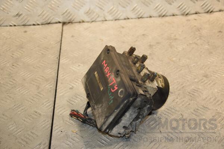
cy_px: 74
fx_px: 467
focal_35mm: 75
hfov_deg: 27.0
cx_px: 112
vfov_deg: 18.2
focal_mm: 50
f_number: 5.6
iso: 800
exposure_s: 1/200
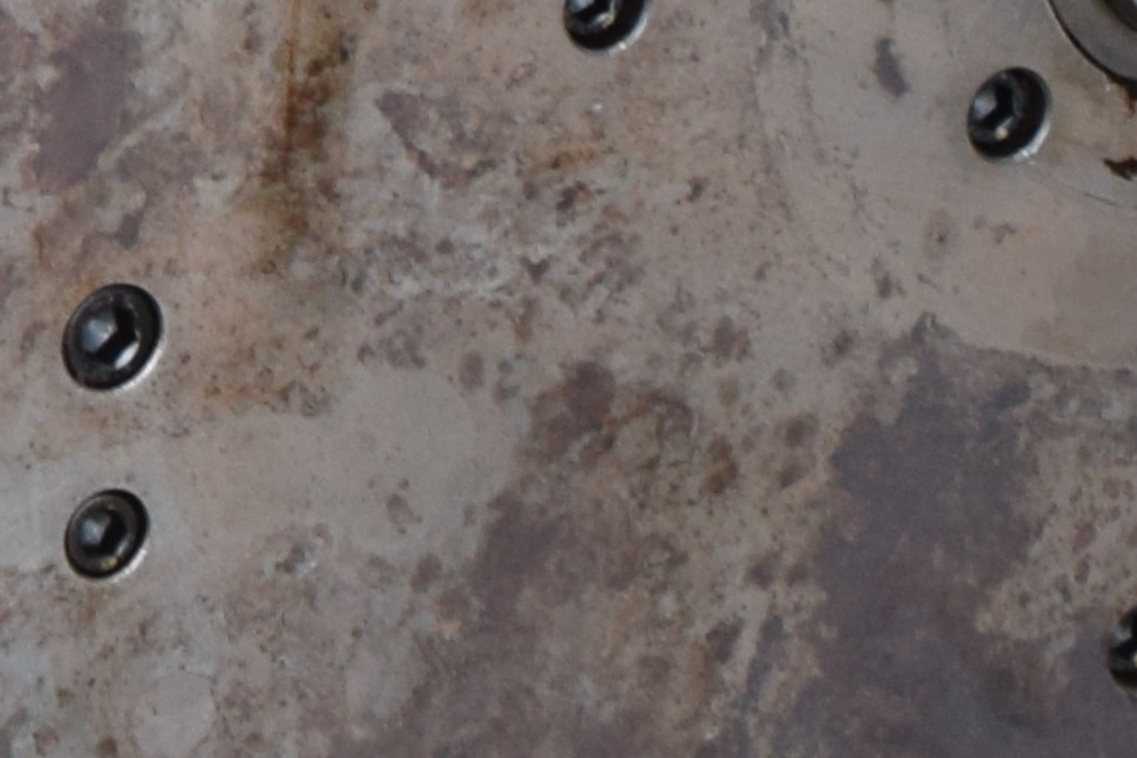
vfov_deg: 4.6
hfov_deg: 6.7
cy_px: -1259
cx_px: -1522
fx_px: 9218
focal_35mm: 292
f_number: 4.5
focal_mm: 25
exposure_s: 1/80
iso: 400
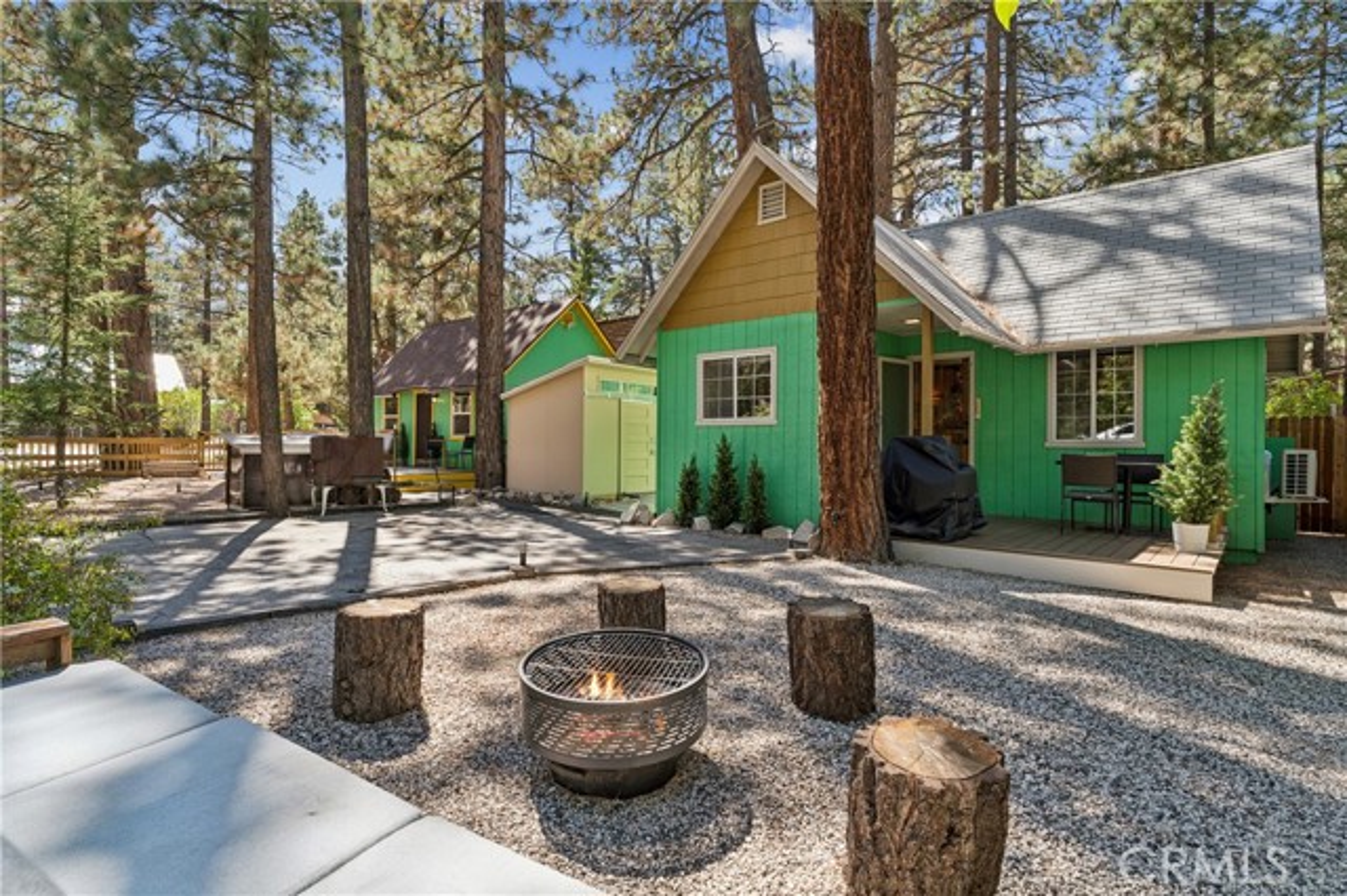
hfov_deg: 89.7
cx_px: 674
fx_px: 677
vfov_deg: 67.0
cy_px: 448
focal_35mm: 18
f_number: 13
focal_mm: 18.1
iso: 100
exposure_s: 1/15
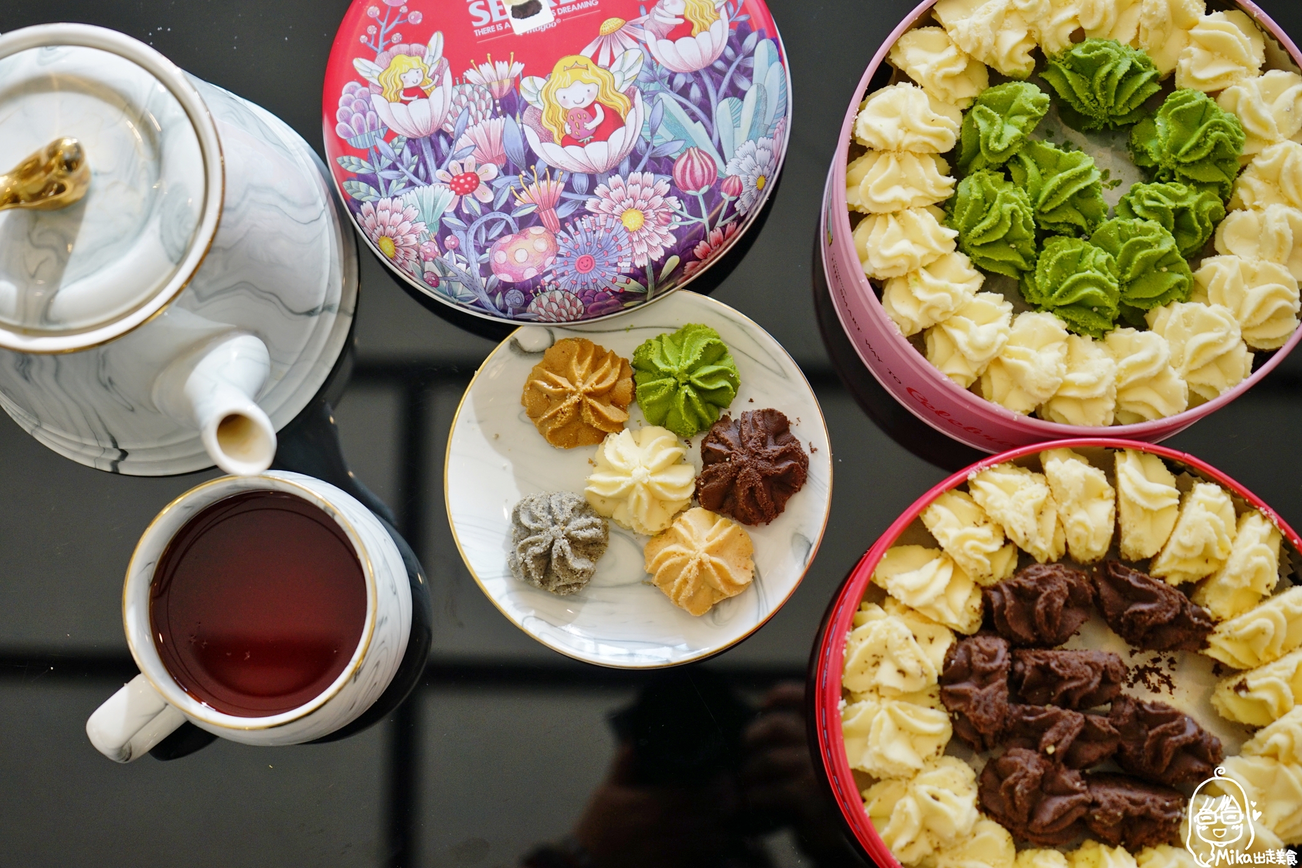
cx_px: 651
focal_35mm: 49
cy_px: 434
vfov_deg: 27.5
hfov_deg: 40.3
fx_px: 1772
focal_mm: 49
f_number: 4.5
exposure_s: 1/60
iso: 320
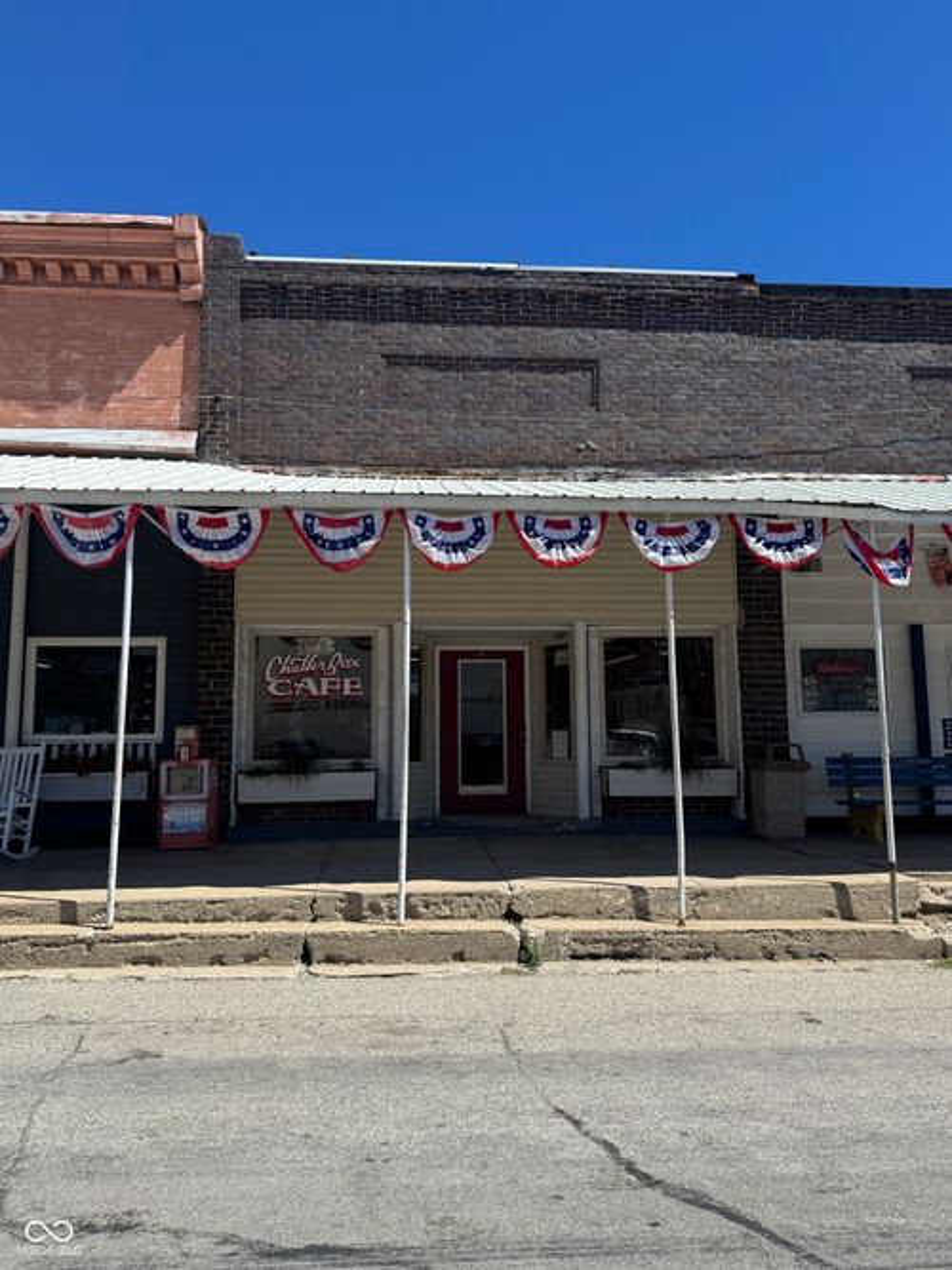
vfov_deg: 71.6
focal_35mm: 24
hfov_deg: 56.8
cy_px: 635
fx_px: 880
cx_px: 476
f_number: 1.78
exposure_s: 1/4310
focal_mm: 6.76
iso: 80
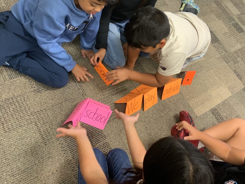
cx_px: 137
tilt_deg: -48.5
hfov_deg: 51.2
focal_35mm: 36
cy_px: 71
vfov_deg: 39.4
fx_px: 255
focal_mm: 3
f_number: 1.8
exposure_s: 1/60
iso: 250
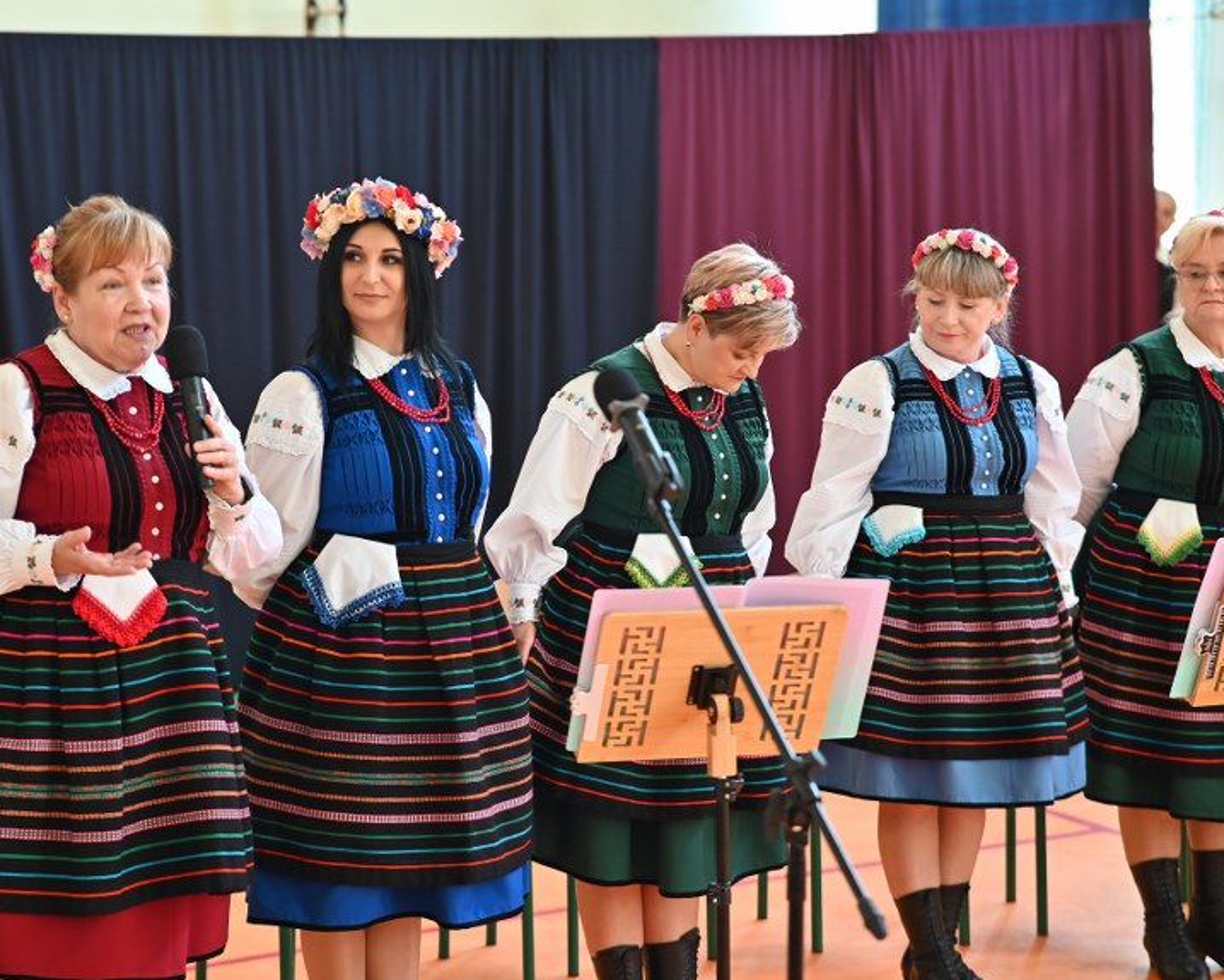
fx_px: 3479
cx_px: 573
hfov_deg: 20.0
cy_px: 490
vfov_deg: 16.0
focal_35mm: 96
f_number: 2.8
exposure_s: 1/125
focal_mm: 85
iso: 1100
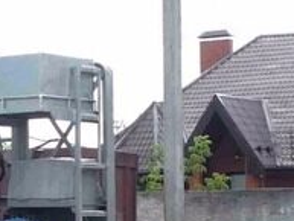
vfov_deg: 8.6
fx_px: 1453
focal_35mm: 171
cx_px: -102
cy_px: 251
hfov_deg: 11.2
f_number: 4
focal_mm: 5.3
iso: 100
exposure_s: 1/250
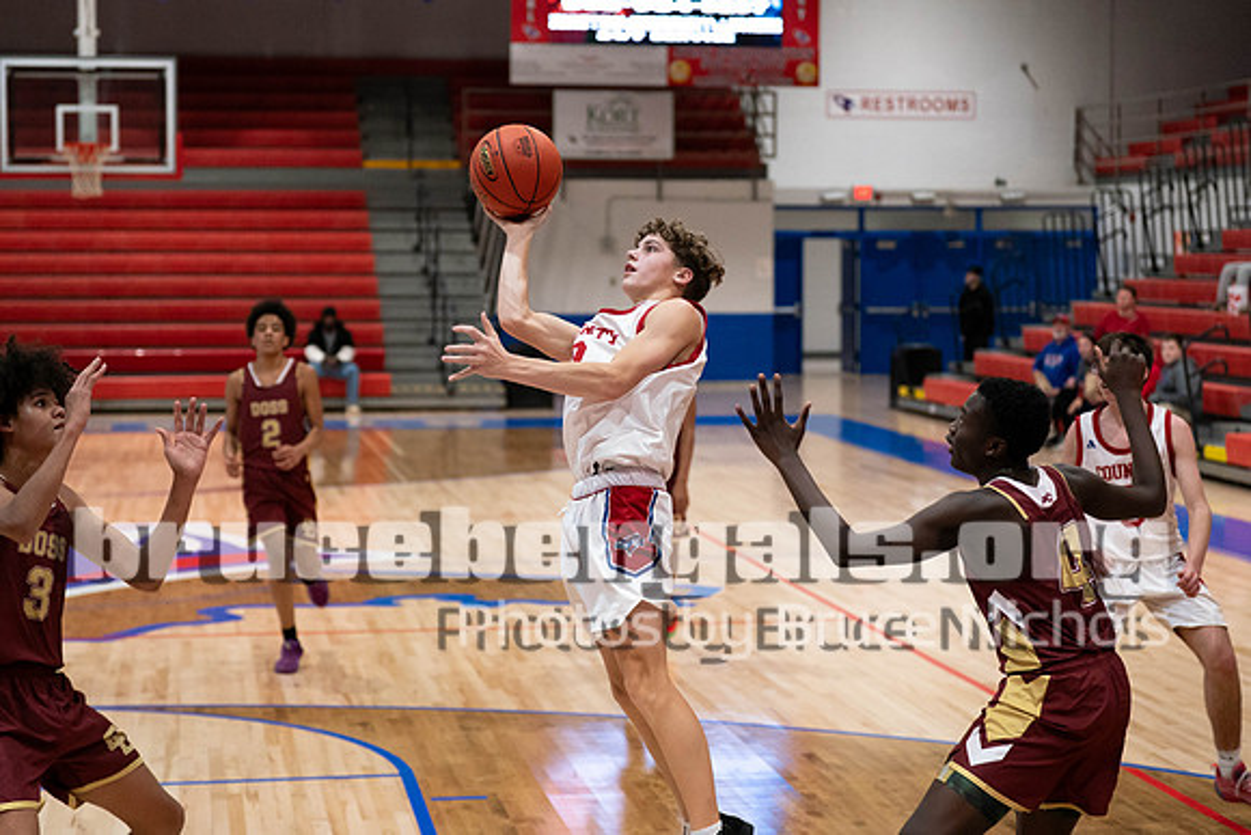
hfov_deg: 26.8
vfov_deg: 18.0
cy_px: 406
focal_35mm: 76
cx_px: 626
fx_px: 2630
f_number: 2.8
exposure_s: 1/1000
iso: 4000
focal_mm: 70
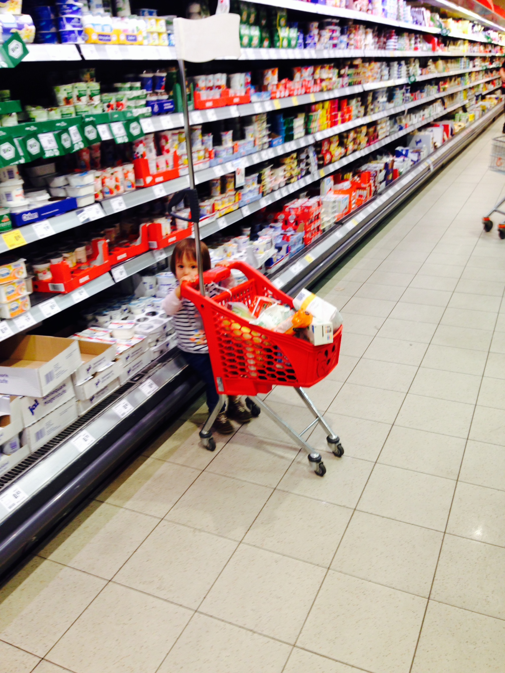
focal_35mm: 33
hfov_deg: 42.9
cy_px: 336
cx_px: 252
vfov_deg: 55.4
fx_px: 642
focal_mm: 4.12
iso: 50
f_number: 2.4
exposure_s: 1/20
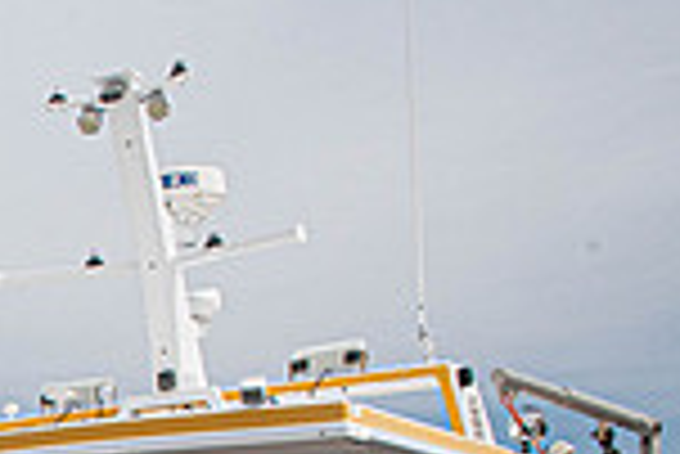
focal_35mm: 92
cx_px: -536
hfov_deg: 17.8
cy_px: 861
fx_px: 1739
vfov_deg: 13.2
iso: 400
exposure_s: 1/500
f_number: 11
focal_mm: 24
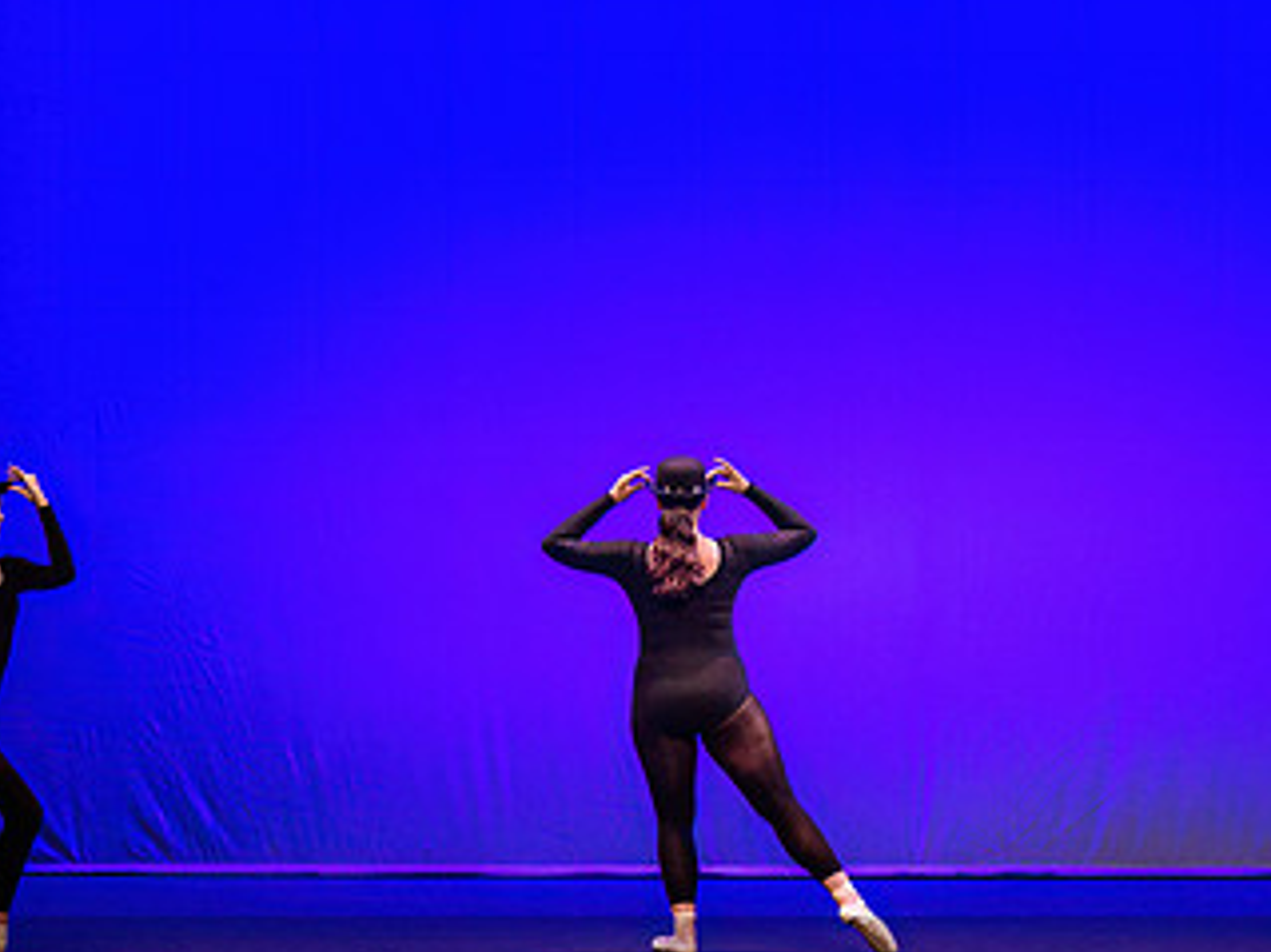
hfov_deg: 11.6
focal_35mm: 170
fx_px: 6240
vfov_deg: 8.7
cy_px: 504
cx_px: 900
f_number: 2.8
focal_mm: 95
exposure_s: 1/320
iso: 1250
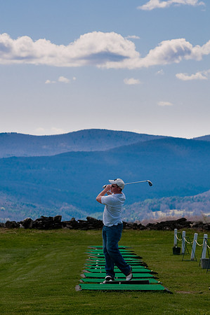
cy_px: 158
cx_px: 105
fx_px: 1579
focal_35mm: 180
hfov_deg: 7.6
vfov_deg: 11.4
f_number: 7.1
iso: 100
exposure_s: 1/500
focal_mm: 120
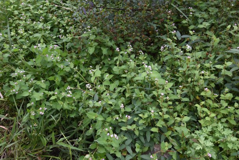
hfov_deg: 50.7
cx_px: 120
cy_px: 80
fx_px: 252
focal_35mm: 38
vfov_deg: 35.1
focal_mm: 38
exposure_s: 1/160
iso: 640
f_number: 8
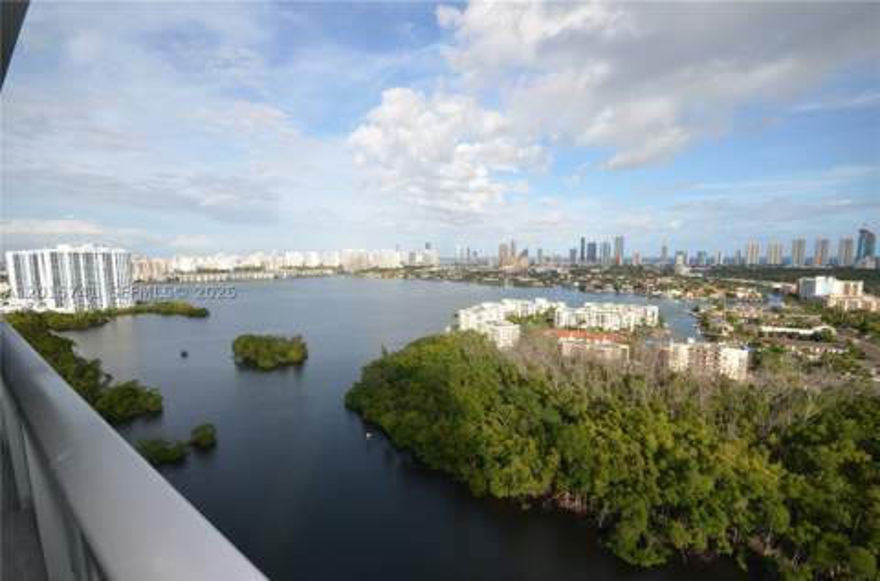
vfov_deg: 77.0
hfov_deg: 100.6
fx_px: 366
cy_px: 290
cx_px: 440
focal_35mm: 15
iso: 100
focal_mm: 10
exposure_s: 1/200
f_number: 7.1
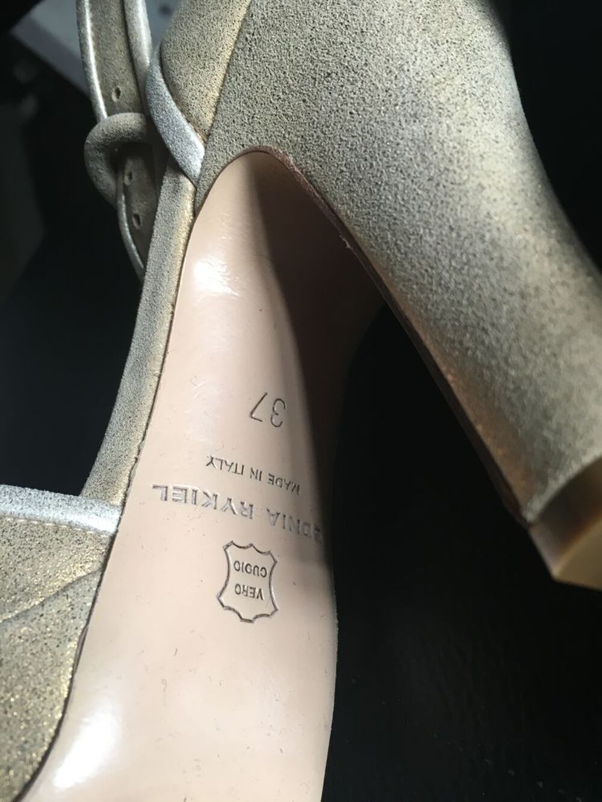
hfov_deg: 48.2
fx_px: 672
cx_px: 301
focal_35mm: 29
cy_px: 401
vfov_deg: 61.7
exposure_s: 1/33
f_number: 2.2
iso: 80
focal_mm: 4.15
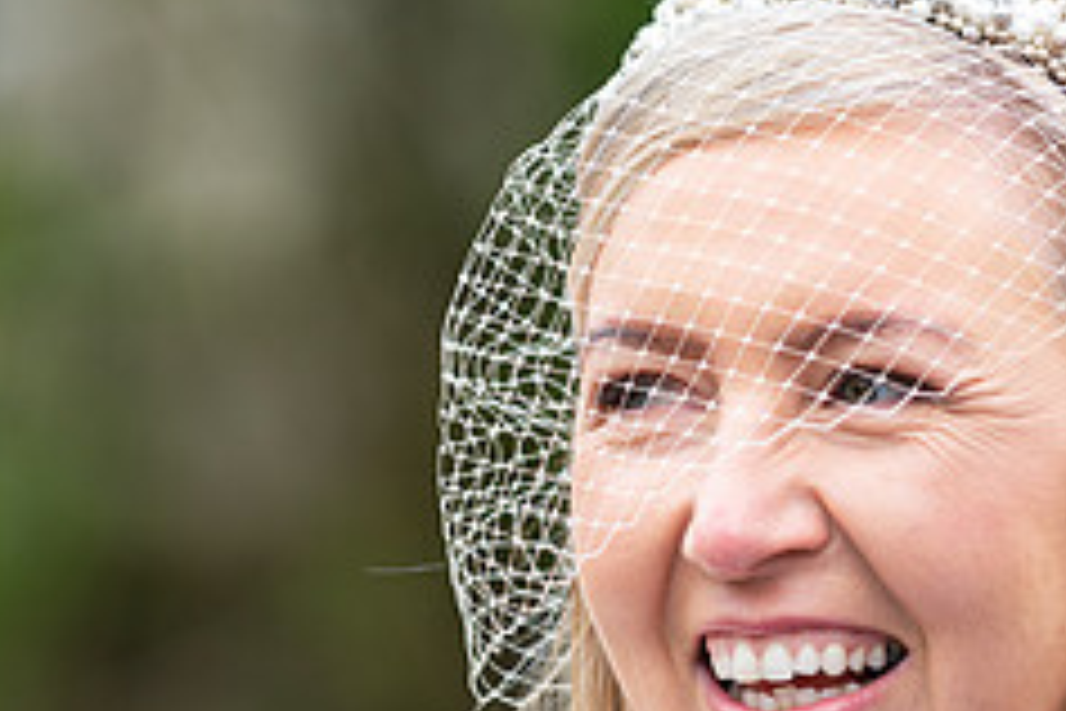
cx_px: 787
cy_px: 668
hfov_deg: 5.0
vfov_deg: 3.3
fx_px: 12317
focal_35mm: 416
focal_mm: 170
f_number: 3.5
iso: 160
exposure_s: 1/160
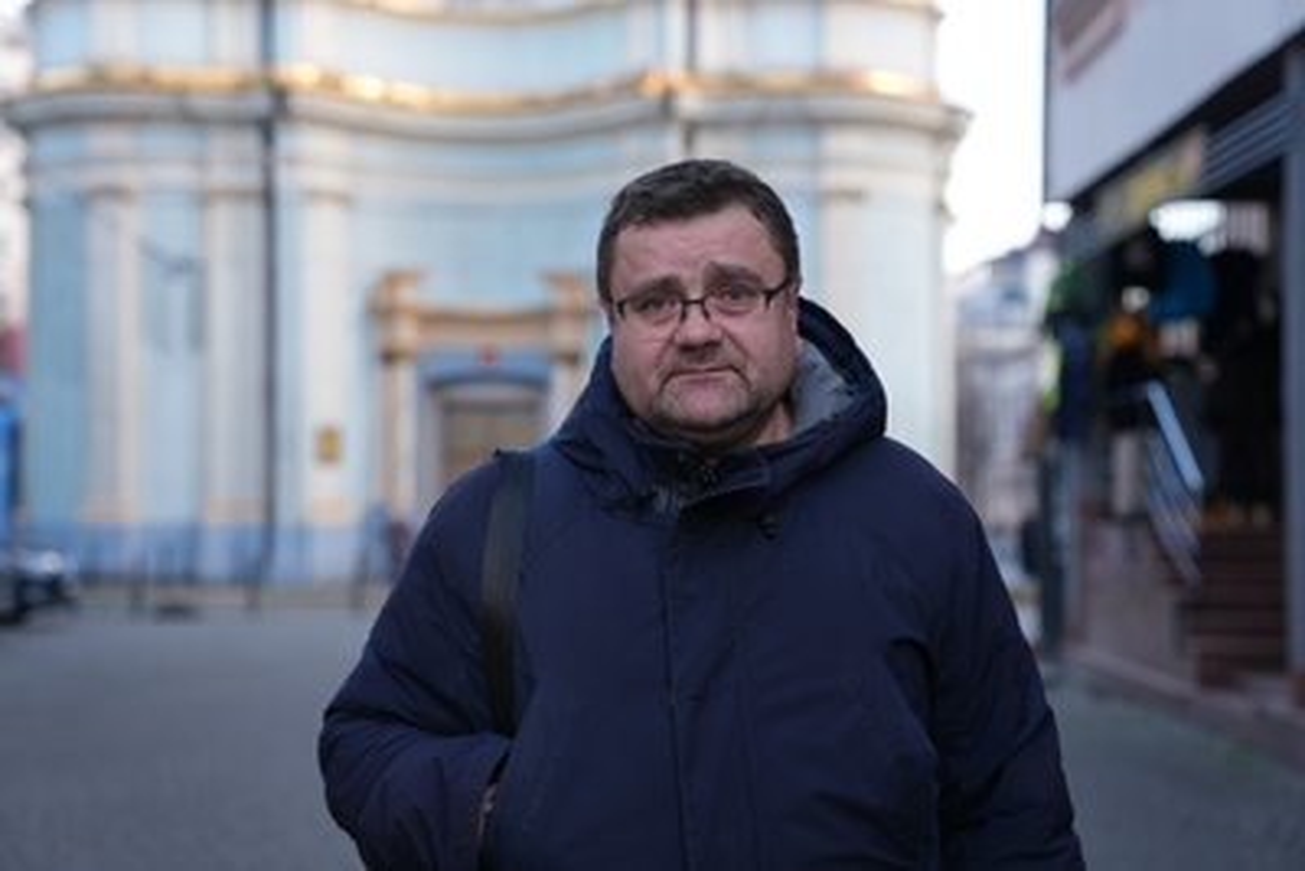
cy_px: 436
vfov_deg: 24.2
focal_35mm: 56
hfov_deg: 35.6
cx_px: 652
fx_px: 2031
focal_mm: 56
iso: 250
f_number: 2.8
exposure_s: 1/200
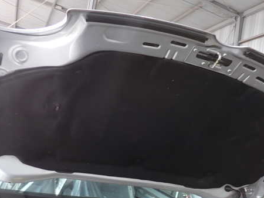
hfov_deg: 46.7
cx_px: 144
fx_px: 305
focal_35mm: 40
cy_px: 118
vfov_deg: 35.9
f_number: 2.3
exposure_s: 1/30
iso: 200
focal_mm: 5.4
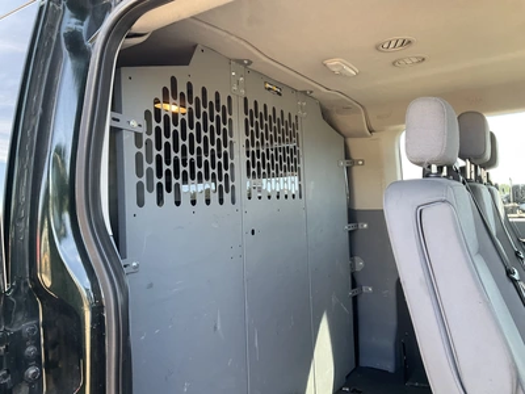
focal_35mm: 29
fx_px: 440
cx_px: 262
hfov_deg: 61.7
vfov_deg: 48.2
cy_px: 197
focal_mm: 3
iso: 64
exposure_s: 1/122
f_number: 1.8
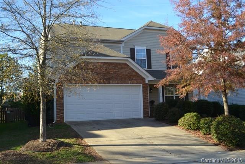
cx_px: 122
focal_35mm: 39
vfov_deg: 34.2
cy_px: 82
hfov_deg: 49.5
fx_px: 265
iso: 100
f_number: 5.6
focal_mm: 26
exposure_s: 1/125
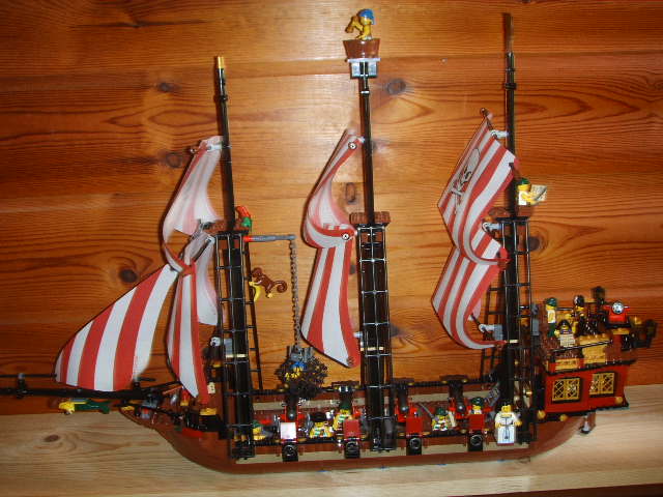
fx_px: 747
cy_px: 248
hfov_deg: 47.9
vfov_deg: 36.8
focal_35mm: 39
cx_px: 332
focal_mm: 6.6
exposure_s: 1/45
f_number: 3.5
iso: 100
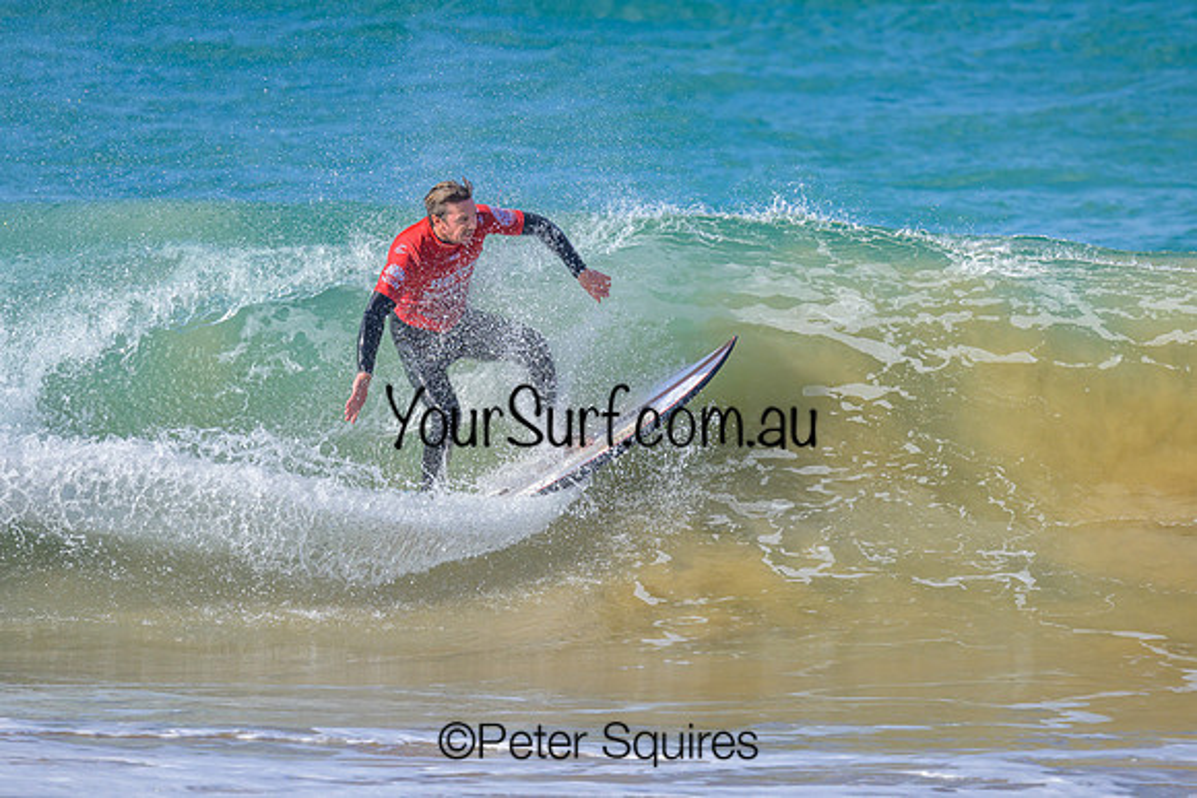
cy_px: 294
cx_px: 516
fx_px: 36529
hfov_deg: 1.9
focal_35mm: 1098
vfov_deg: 1.3
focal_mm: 800
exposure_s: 1/2000
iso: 360
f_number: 6.3
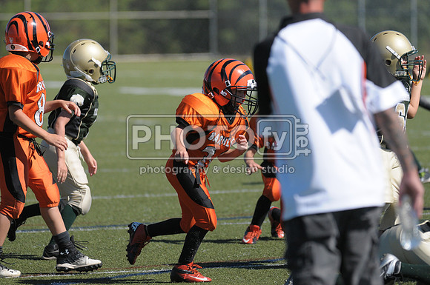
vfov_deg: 3.8
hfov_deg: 5.7
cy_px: 142
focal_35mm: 360
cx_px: 215
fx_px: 4294
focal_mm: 240
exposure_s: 1/5000
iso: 640
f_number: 4
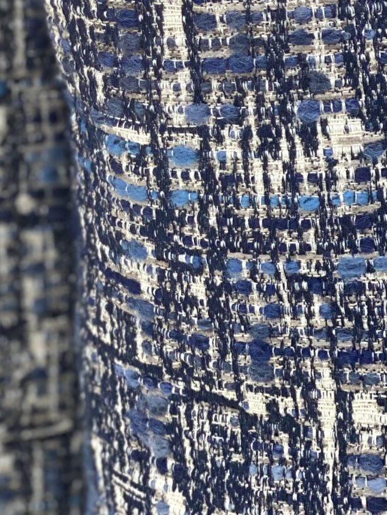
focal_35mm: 164
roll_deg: -3.6
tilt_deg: -29.4
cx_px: 69
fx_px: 2445
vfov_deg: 11.6
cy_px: -217
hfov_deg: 9.0
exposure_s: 1/122
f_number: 2
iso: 64
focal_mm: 6
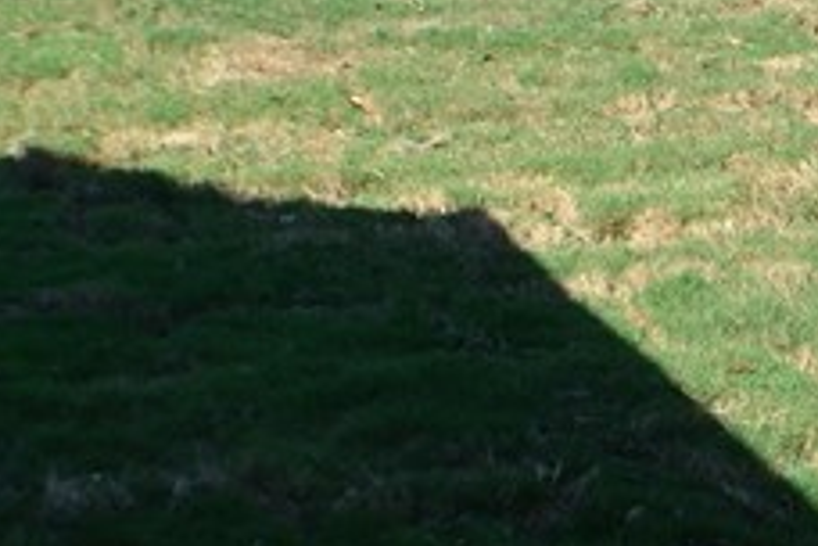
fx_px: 3249
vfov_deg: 9.4
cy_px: -144
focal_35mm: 143
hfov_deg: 13.7
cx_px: 1116
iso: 100
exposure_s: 1/200
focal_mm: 20
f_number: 7.1
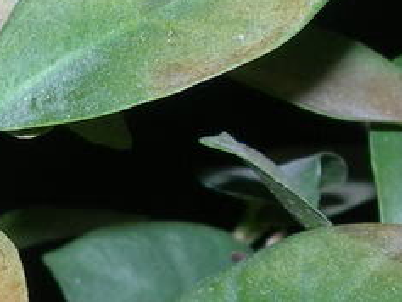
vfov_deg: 9.0
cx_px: -25
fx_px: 1906
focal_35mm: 164
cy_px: 304
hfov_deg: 11.9
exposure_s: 1/60.1
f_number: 4.8
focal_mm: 7.8
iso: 50
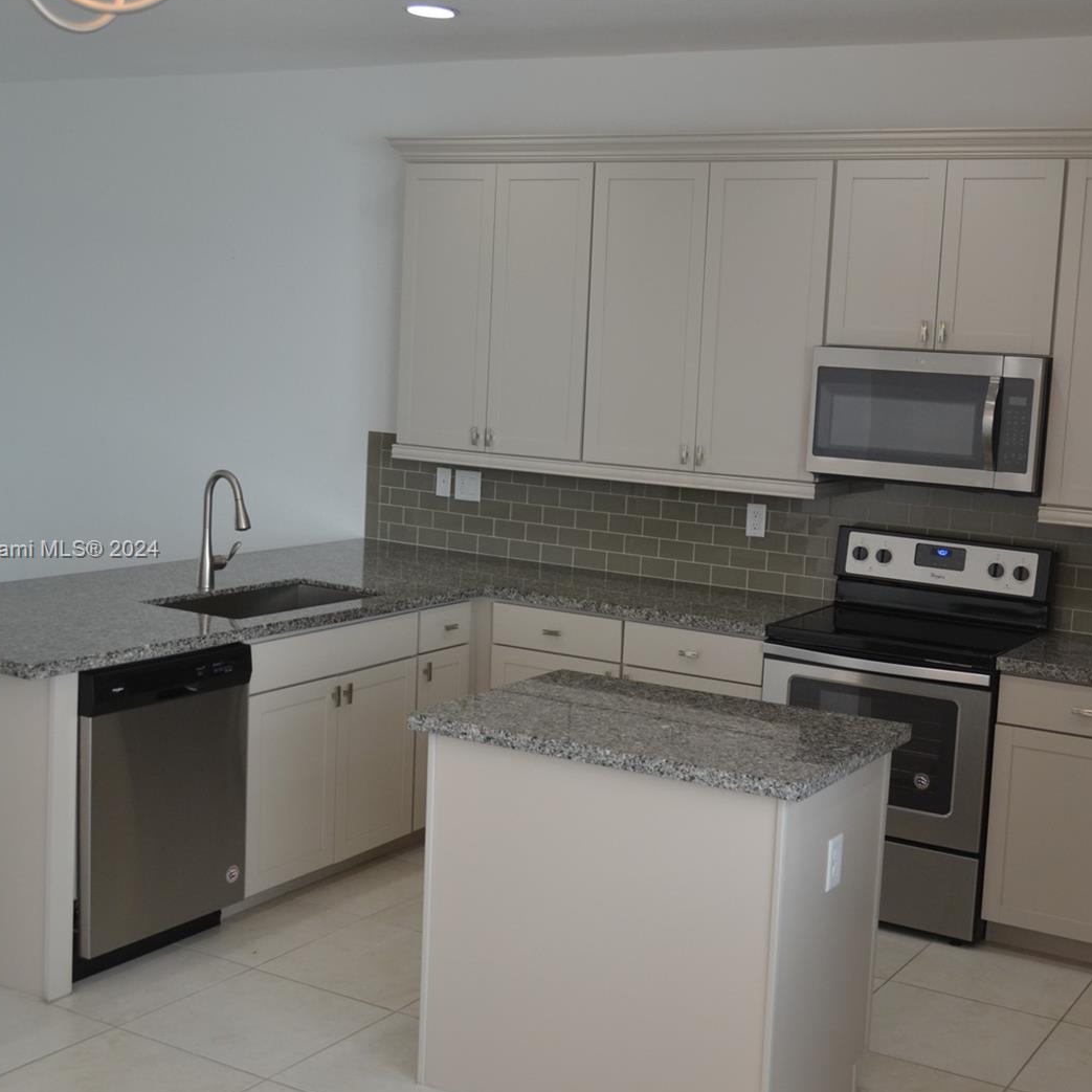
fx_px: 1535
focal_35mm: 43
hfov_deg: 39.0
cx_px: 662
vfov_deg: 39.2
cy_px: 551
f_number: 4.5
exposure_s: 1/80
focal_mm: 22
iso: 400
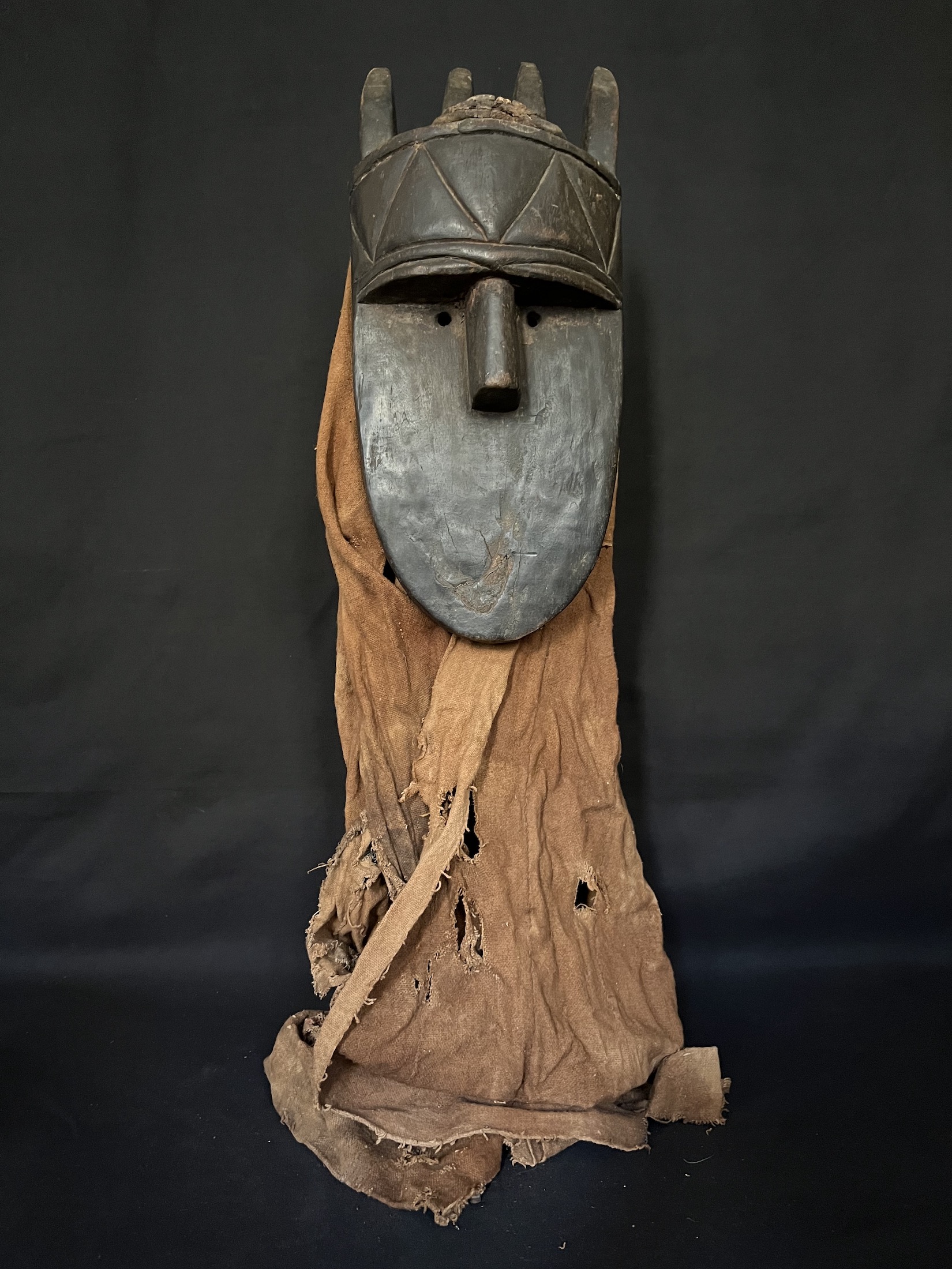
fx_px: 953
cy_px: 634
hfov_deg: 53.1
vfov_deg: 67.3
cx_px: 476
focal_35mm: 26
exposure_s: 1/30
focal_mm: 5.1
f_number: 1.6
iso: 640
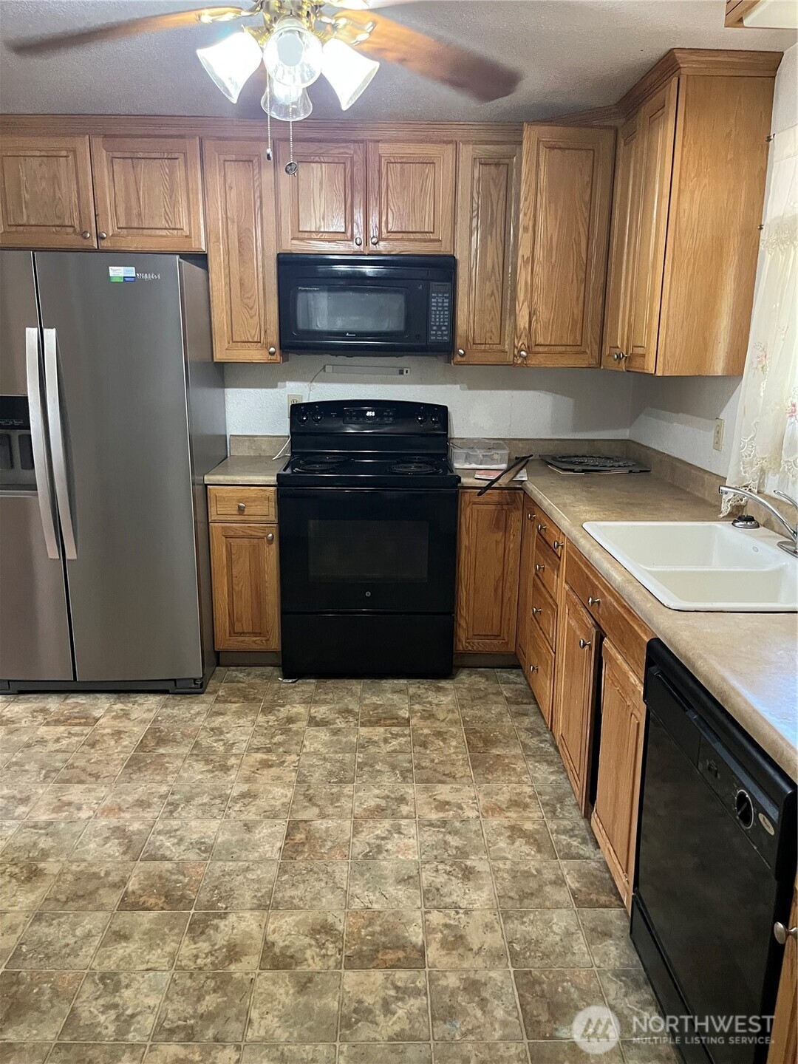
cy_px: 532
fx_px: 799
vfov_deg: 67.3
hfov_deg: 53.1
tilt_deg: -13.6
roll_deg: +0.1
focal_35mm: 26
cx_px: 399
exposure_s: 1/60
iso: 500
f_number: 1.6
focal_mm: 5.1
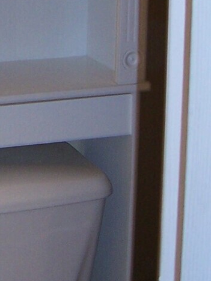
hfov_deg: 7.7
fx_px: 1479
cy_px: -56
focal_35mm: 182
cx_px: -260
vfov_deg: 10.7
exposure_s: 1/60
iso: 125
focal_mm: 7.8
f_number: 2.8
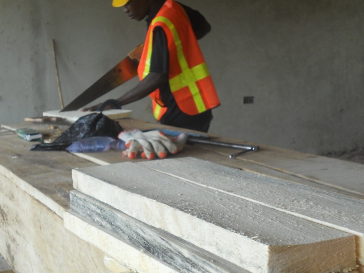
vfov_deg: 21.9
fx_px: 704
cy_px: 163
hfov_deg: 29.0
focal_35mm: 67
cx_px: 179
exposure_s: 1/50
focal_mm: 6.9
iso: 80
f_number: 3.9
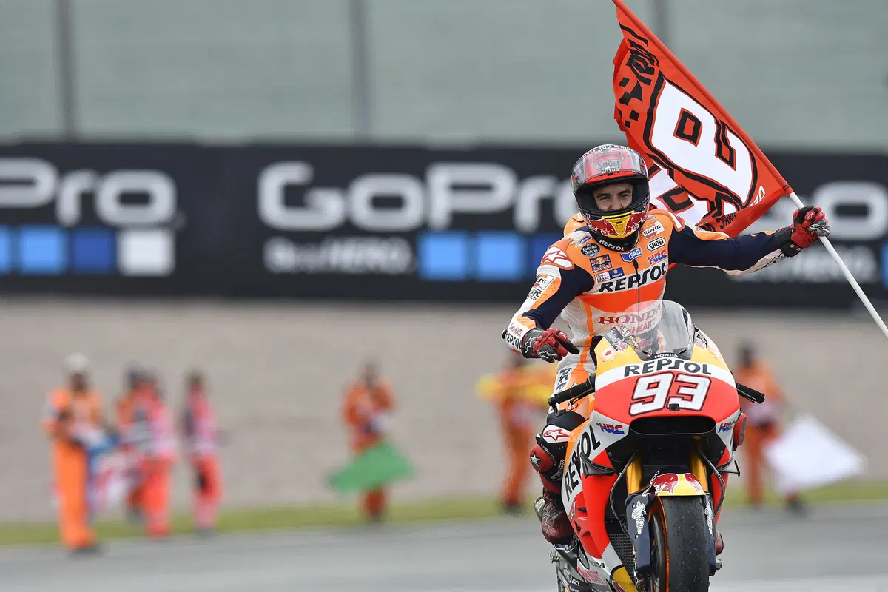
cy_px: 296
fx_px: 14799
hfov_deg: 3.4
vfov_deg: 2.3
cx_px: 444
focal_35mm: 600
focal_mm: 400
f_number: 4
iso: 1000
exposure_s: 1/8000
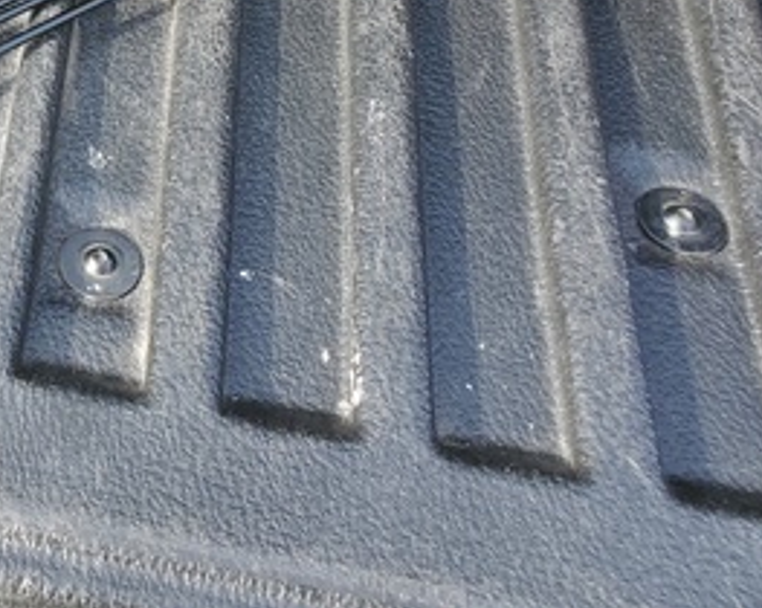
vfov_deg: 24.6
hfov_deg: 29.2
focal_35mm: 58
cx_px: -90
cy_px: -41
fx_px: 1307
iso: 50
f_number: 2.4
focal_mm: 4.3
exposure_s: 1/120
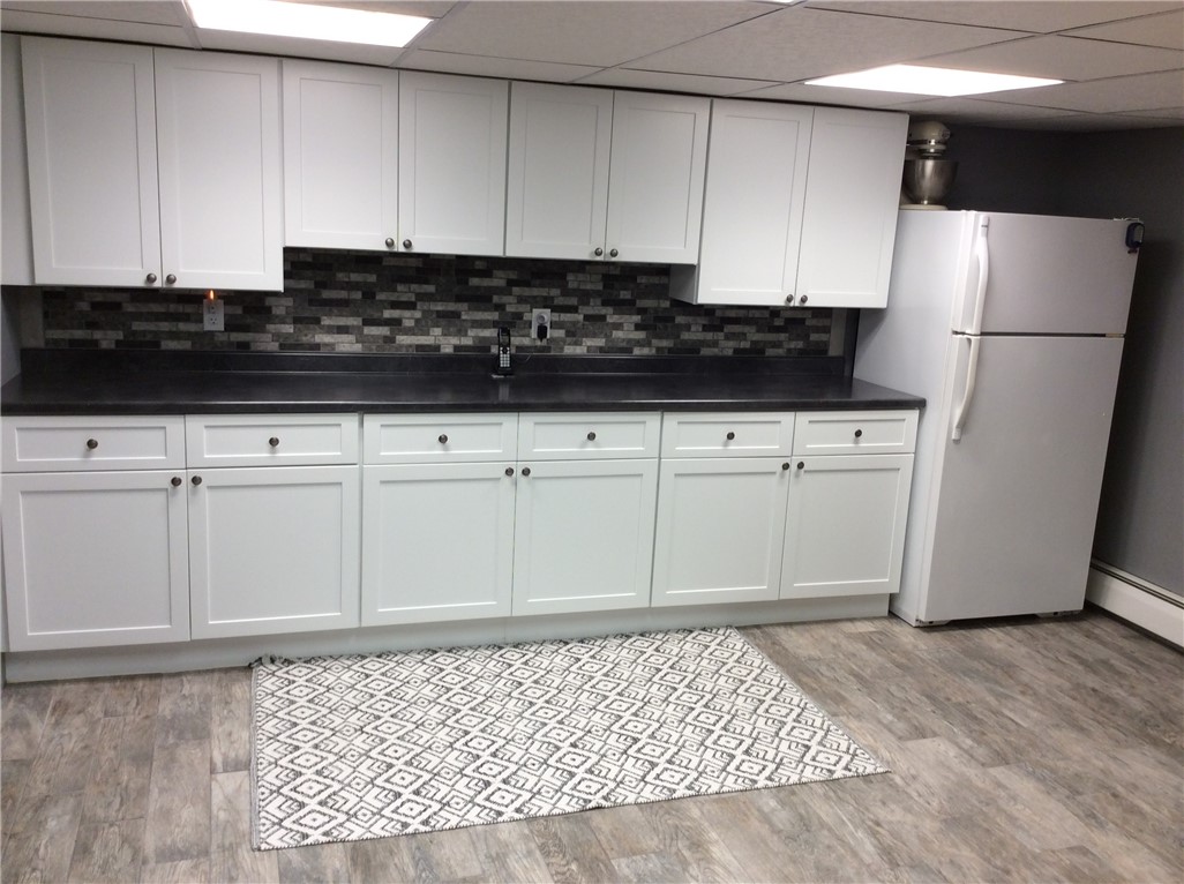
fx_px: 1093
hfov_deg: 56.9
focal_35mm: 32
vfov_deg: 44.0
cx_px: 592
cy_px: 442
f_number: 2.4
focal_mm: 3.3
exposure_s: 1/30
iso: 32
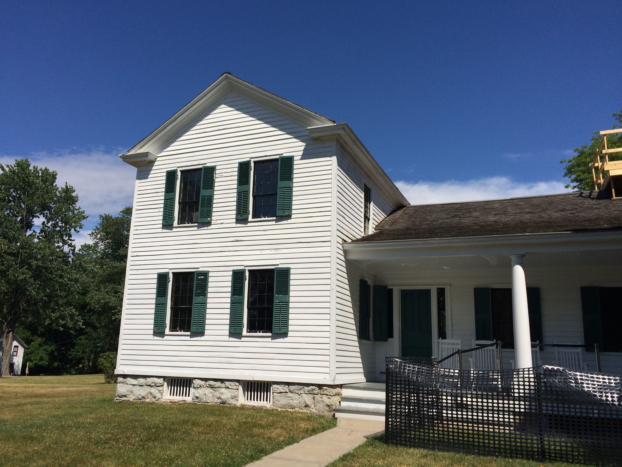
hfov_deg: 61.7
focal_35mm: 29
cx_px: 311
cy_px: 234
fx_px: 521
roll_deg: -0.7
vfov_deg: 48.2
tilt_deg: +10.6
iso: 32
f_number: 2.2
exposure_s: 1/5128
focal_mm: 4.15
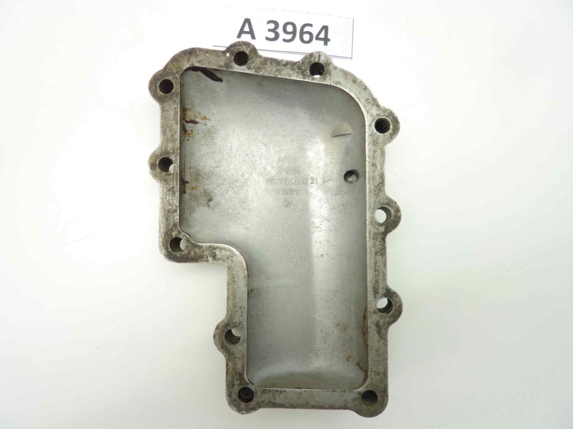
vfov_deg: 54.9
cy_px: 214
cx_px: 286
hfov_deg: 69.4
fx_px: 414
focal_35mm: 25
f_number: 3.3
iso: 80
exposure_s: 1/13
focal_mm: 4.1
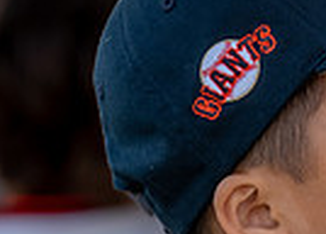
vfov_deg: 2.2
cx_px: 293
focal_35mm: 668
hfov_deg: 3.0
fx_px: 6191
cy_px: 215
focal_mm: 144
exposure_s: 1/500
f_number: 2.8
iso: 100
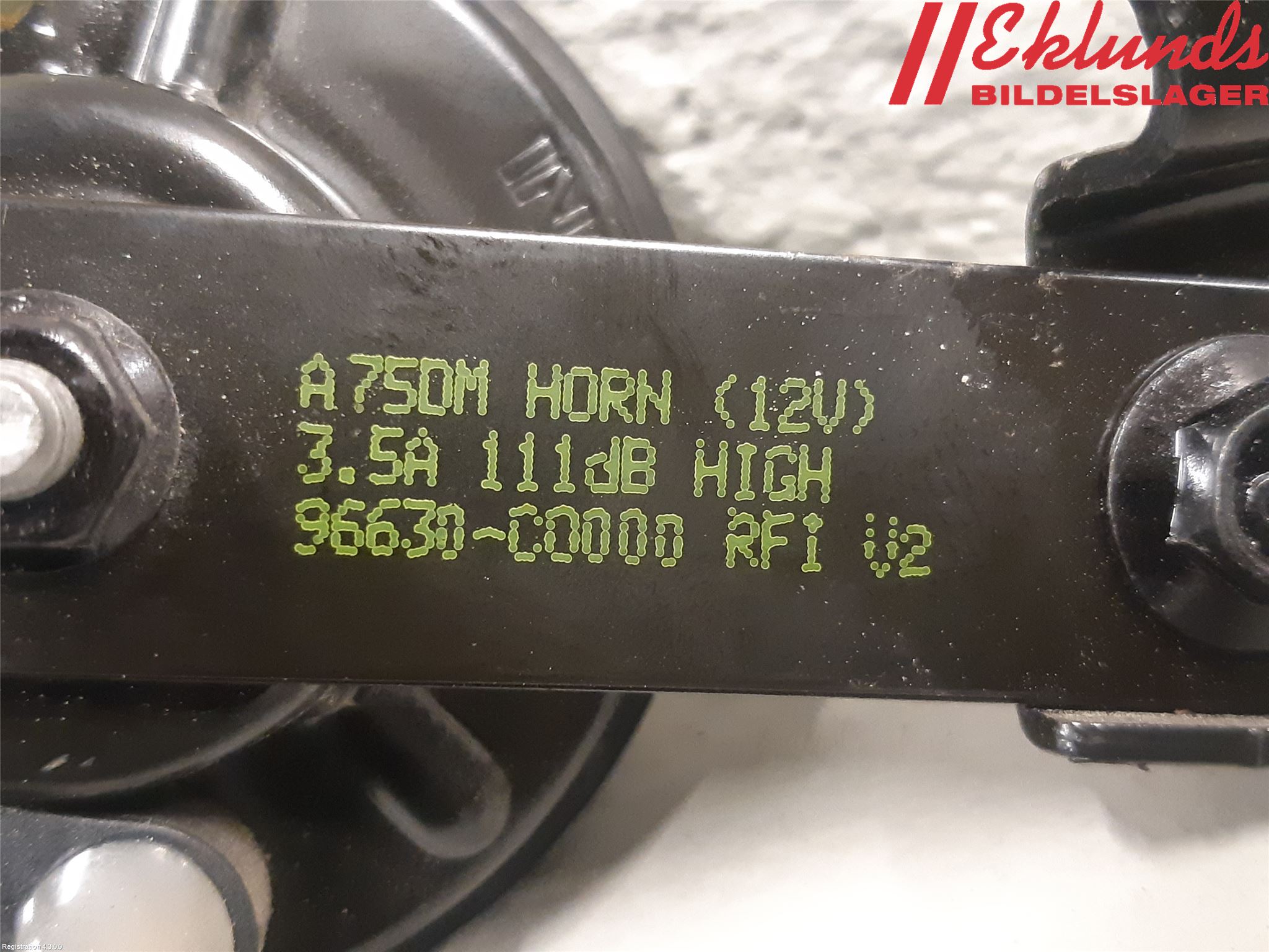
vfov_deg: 53.1
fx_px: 953
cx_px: 634
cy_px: 476
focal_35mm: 26
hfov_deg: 67.3
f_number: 1.7
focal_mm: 3.93
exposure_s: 1/25
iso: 400
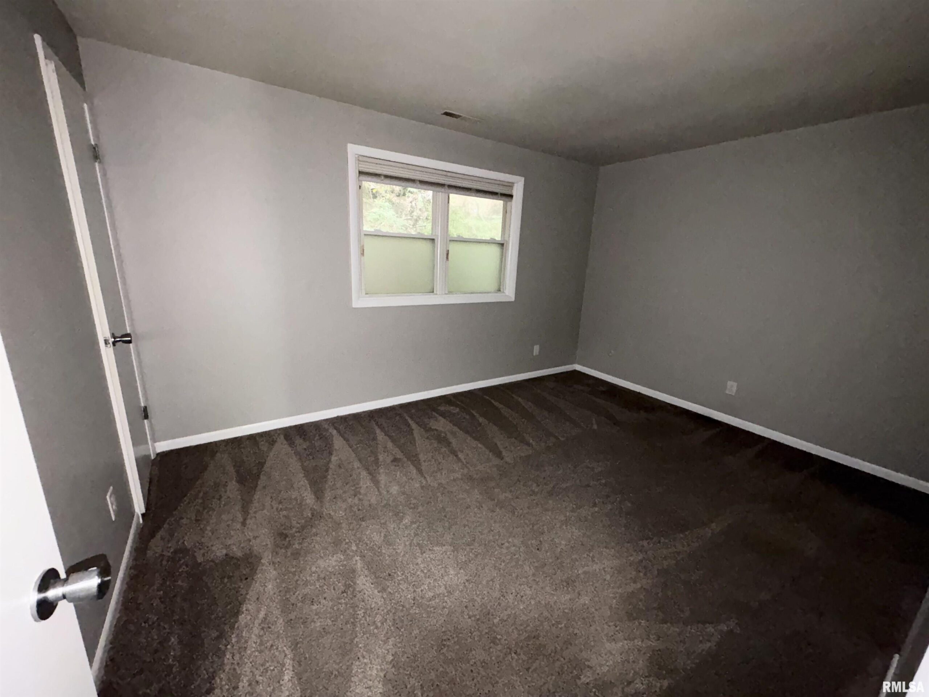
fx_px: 376
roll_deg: -2.2
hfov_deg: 102.1
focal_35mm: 14
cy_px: 348
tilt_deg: -14.5
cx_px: 464
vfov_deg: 85.7
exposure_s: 1/30
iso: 250
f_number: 2.2
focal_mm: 2.22
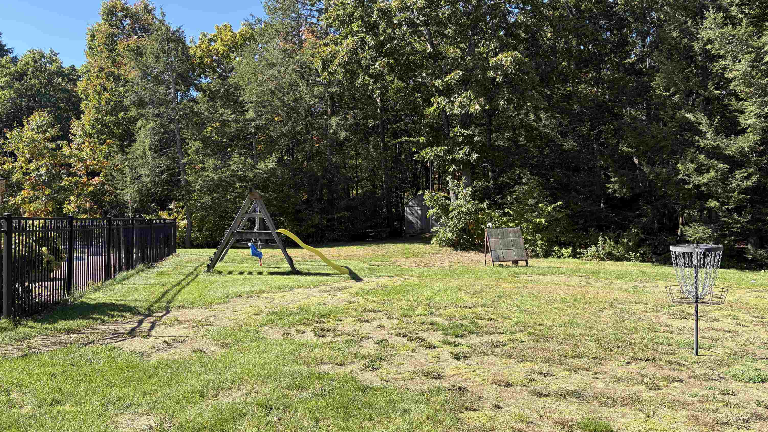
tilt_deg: +0.3
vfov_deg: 40.2
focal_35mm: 29
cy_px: 229
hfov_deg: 66.1
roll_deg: -0.1
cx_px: 381
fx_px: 591
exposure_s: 1/1048
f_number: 1.6
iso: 50
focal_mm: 5.96
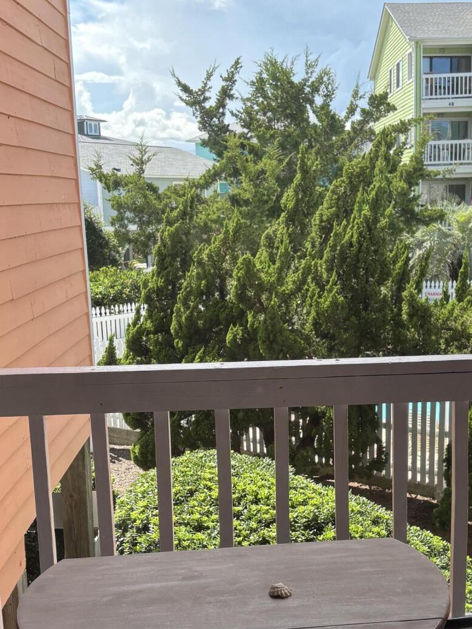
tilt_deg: -11.9
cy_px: 379
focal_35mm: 50
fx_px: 909
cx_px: 305
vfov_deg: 38.0
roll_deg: -0.4
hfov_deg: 29.0
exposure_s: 1/799
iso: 50
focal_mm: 5.96
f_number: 1.6
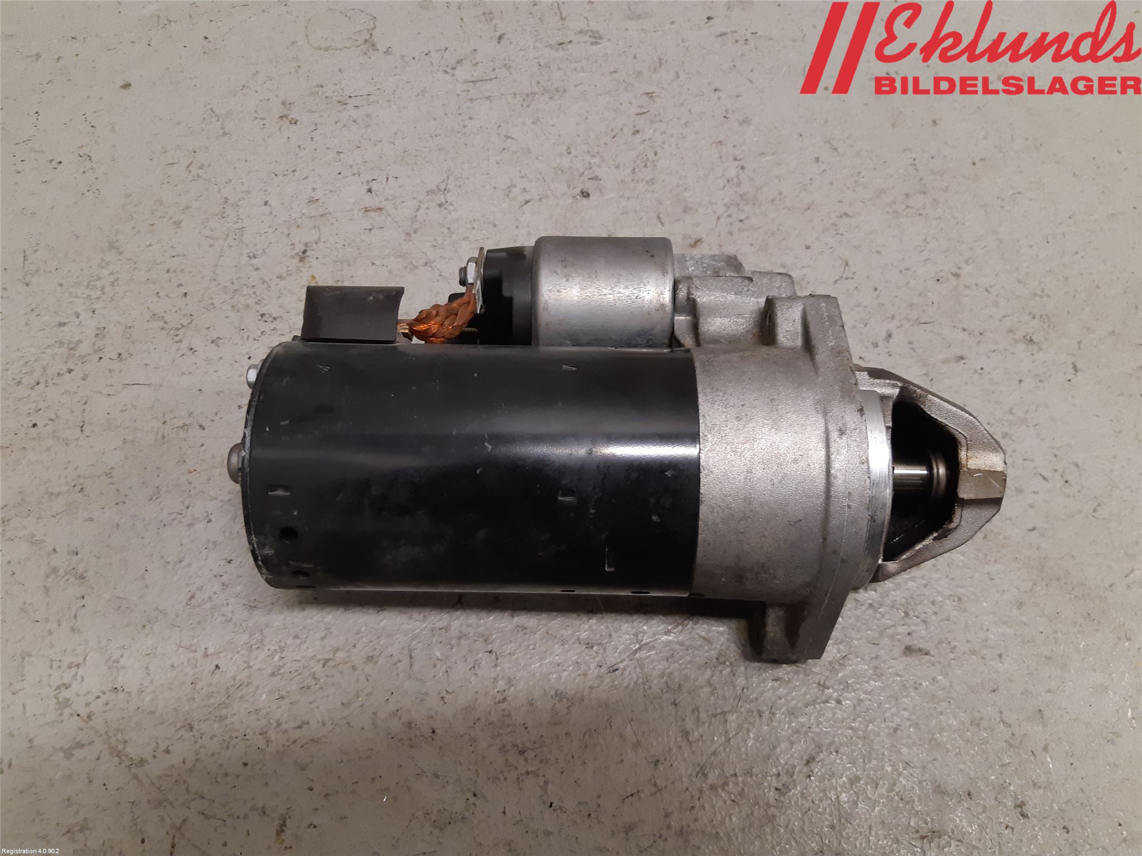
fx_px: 858
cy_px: 428
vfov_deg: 53.1
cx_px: 571
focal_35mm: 26
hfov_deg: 67.3
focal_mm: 3.93
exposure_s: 1/50
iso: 160
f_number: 1.7
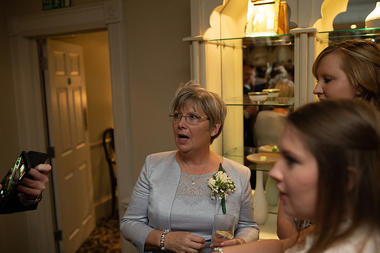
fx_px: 369
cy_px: 126
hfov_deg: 54.5
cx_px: 190
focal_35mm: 35
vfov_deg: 37.8
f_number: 2.8
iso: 800
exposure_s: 1/100
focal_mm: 35
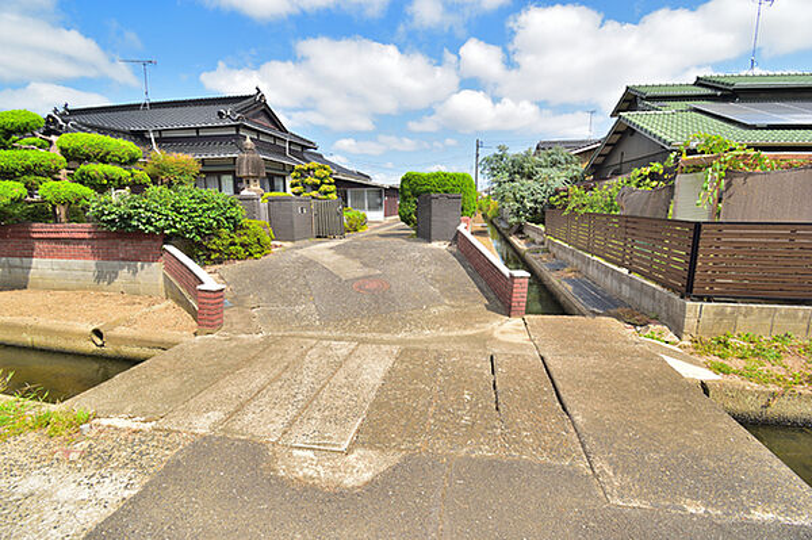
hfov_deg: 100.4
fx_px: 338
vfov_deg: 77.2
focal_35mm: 15
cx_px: 406
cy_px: 270
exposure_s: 1/125
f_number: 8
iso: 100
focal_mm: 10
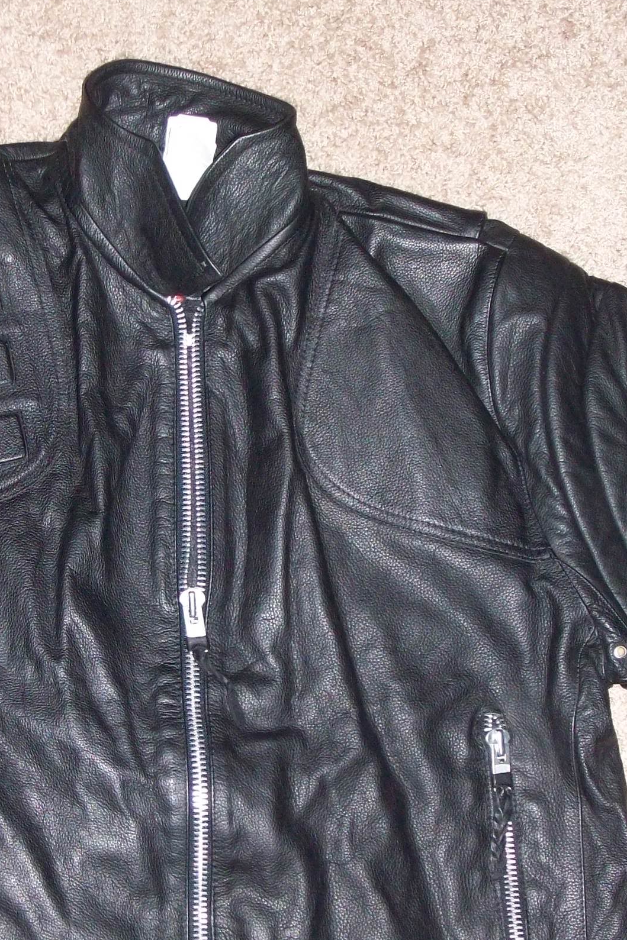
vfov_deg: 29.5
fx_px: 1777
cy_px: 590
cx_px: 186
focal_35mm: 68
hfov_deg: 19.9
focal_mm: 7.1
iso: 200
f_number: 3.2
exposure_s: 1/65.1
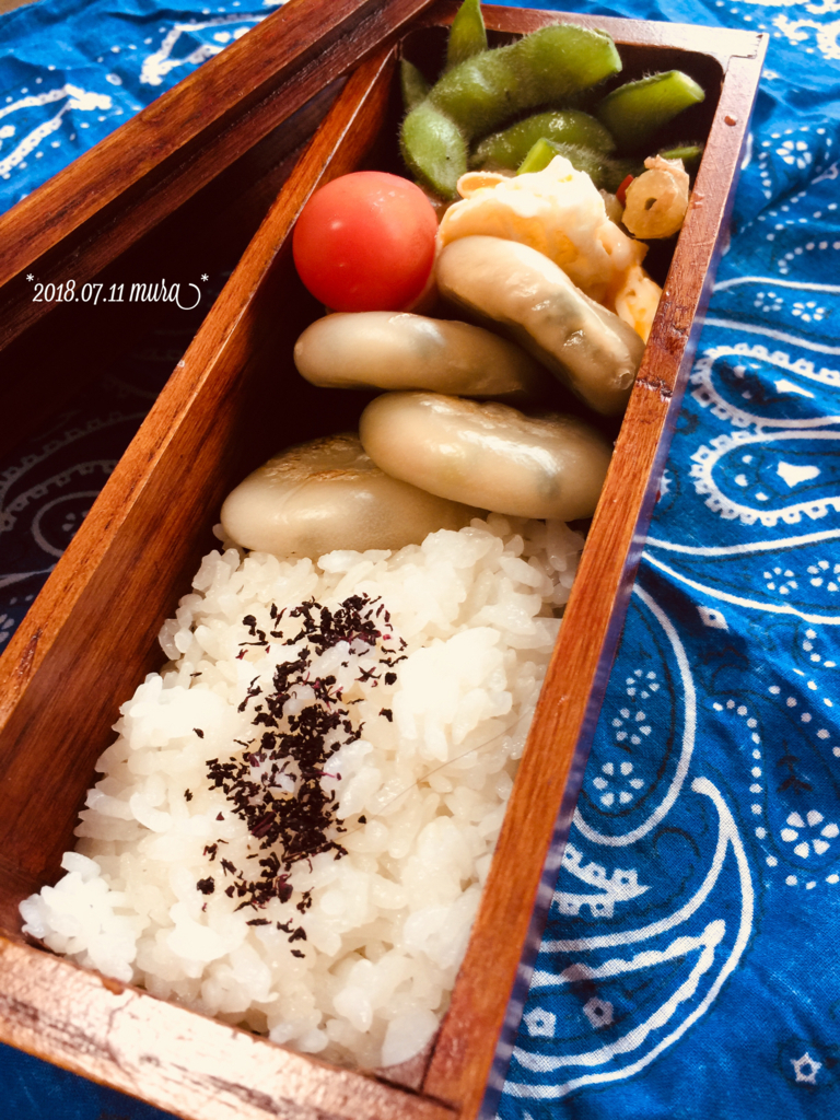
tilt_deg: -57.3
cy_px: 560
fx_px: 938
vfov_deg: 61.7
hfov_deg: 48.2
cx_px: 420
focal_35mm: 29
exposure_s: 1/30
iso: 40
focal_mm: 4.15
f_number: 2.2
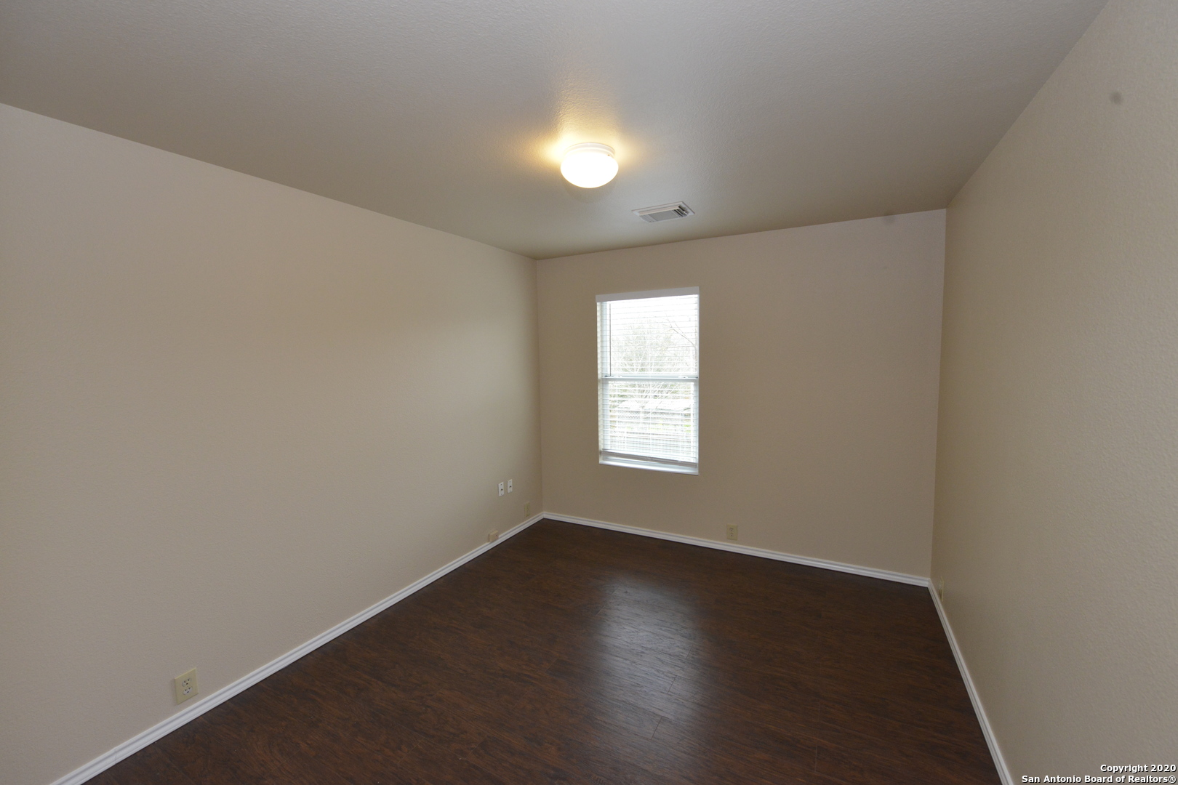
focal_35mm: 14
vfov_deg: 81.2
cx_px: 589
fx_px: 458
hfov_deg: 104.3
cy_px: 392
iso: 2800
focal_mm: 14
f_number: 6.3
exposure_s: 1/250
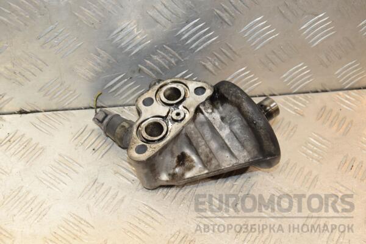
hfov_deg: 31.9
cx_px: 183
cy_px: 122
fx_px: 640
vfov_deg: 21.6
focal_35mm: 63
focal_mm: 42
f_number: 7.1
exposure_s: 1/200
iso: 1600
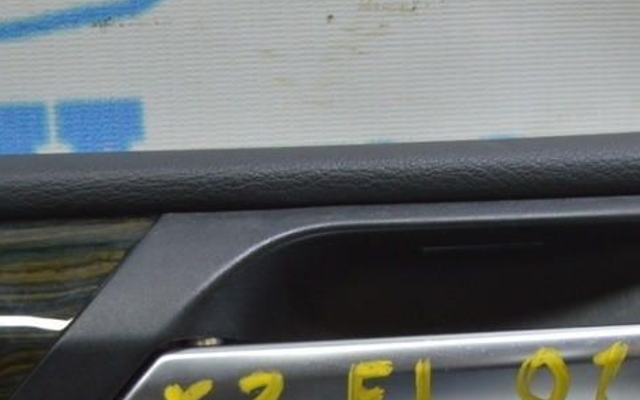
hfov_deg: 15.6
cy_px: 382
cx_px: 554
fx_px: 2320
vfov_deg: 9.8
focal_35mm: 133
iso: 400
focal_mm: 40
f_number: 4.8
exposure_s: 1/40
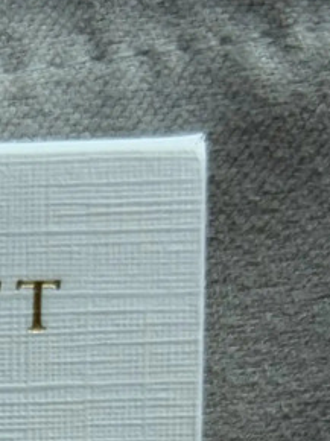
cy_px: 1010
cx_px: -395
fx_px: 2813
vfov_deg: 8.3
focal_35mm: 221
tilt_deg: -87.2
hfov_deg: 6.5
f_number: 1.78
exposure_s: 1/855
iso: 64
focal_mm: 6.76
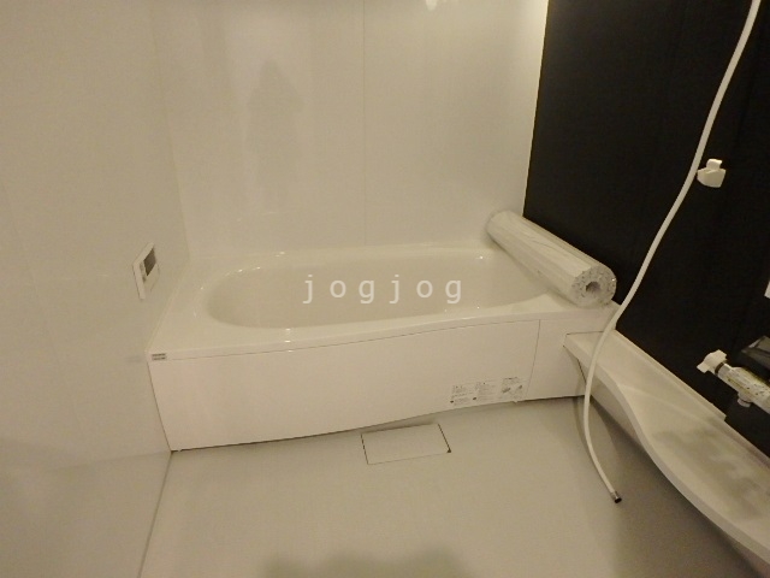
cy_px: 289
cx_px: 385
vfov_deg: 63.4
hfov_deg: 79.0
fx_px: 467
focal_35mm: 21
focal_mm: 3.7
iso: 800
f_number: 3.5
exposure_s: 1/25
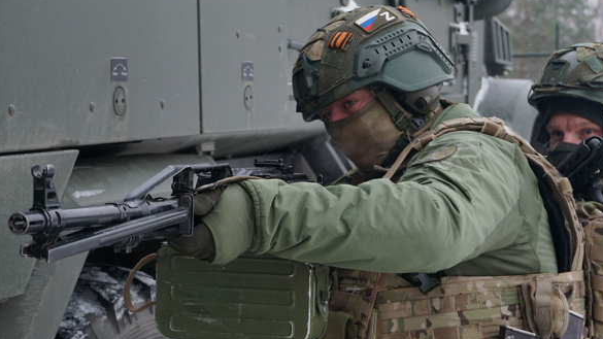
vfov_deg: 12.3
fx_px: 1578
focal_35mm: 99
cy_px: 219
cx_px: 368
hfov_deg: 21.6
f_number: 5.6
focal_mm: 49
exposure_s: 1/125
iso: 400
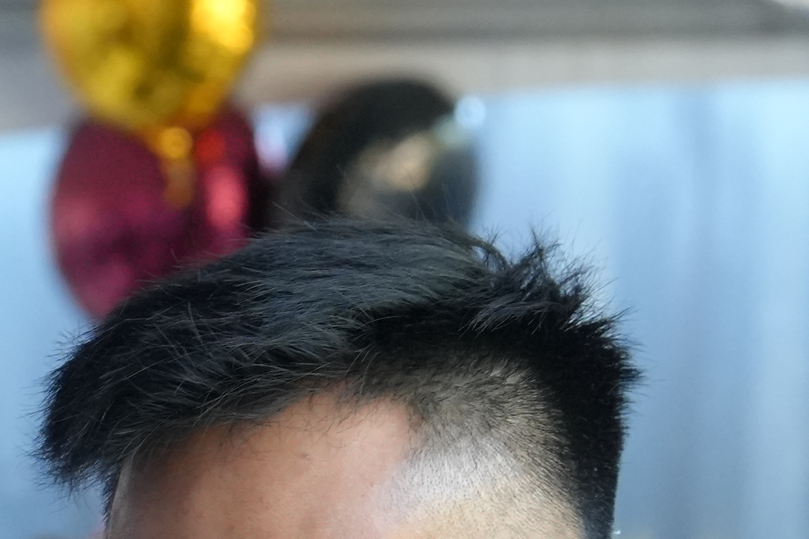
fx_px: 8516
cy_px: 888
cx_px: -170
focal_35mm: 379
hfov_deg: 5.4
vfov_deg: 3.6
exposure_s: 1/160
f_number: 4
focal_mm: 60
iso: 1250
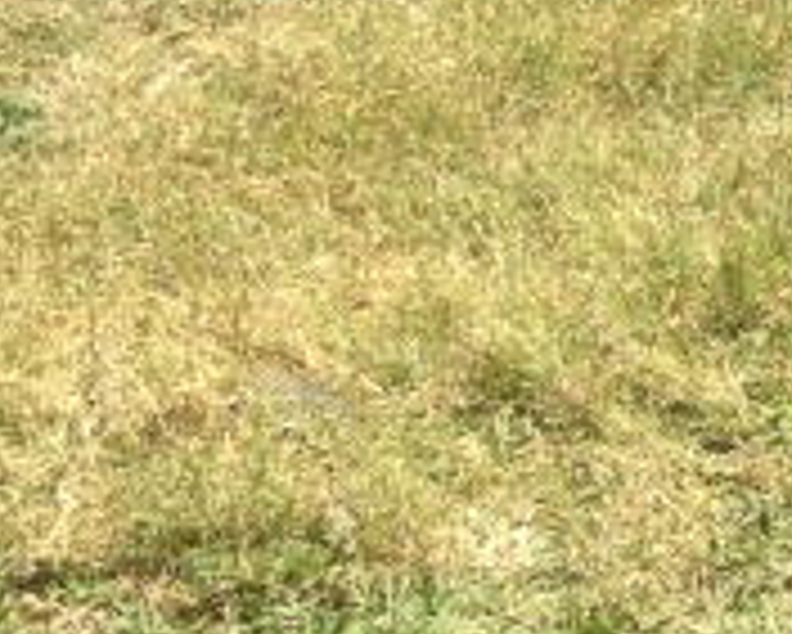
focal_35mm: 199
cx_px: 2300
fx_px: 4667
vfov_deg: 7.8
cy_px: 184
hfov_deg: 8.3
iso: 50
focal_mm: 4.28
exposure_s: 1/1200
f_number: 2.4
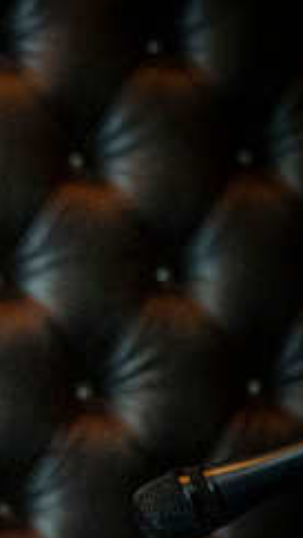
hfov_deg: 4.0
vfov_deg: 7.2
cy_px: 355
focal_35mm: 300
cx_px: -299
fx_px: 4278
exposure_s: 1/200
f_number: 4
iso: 6400
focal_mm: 120
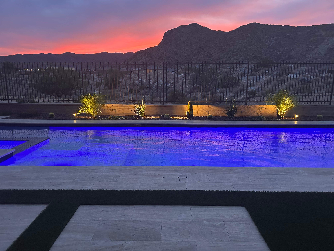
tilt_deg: -10.5
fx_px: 251
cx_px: 167
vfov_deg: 53.1
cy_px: 126
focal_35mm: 26
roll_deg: -0.2
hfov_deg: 67.3
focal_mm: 5.7
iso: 500
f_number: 1.5
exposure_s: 1/40
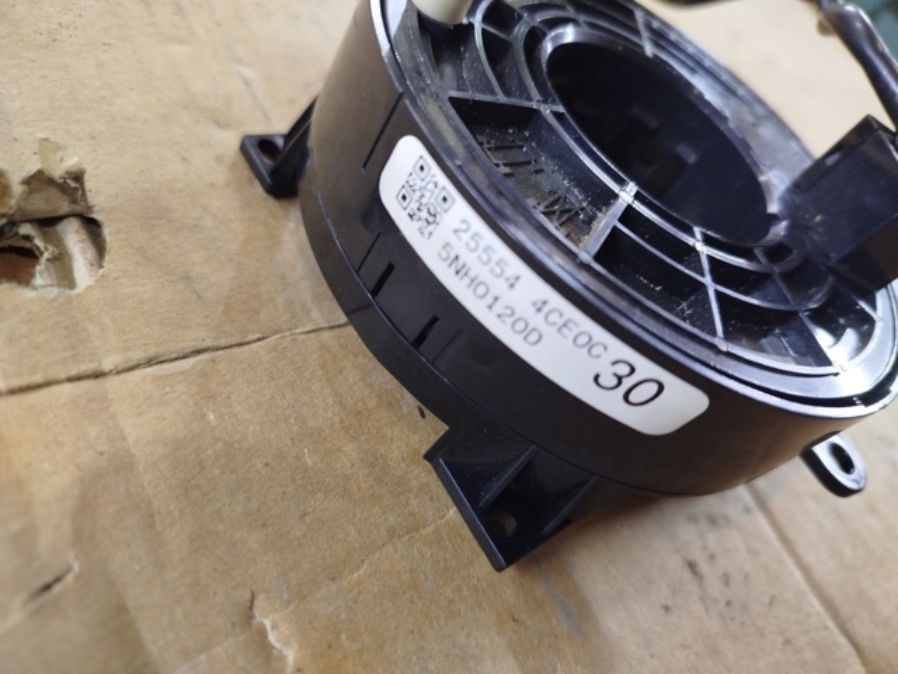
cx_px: 449
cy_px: 337
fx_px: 623
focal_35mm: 24
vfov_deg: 56.8
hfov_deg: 71.6
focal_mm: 5.31
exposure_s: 1/33
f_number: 1.7
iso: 500
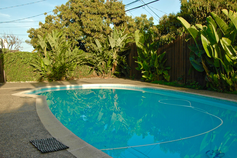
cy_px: 79
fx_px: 237
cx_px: 118
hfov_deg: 53.2
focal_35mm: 36
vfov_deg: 36.8
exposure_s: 1/320
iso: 400
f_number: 9
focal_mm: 24
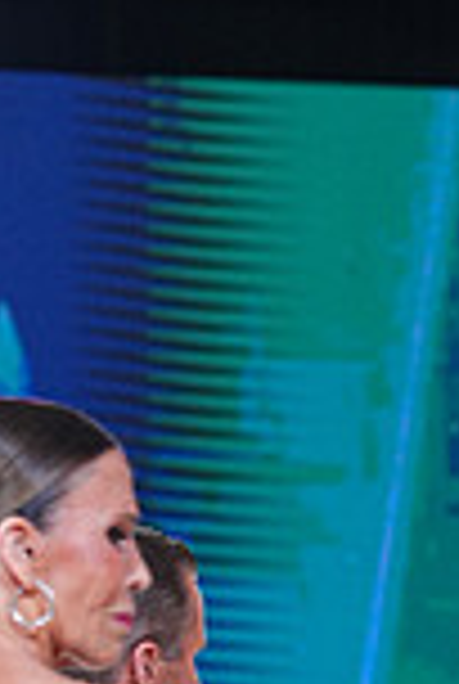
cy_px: 1256
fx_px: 7824
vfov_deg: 4.9
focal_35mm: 411
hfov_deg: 3.4
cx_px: 97
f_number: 4
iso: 1600
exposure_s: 1/500
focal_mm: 108
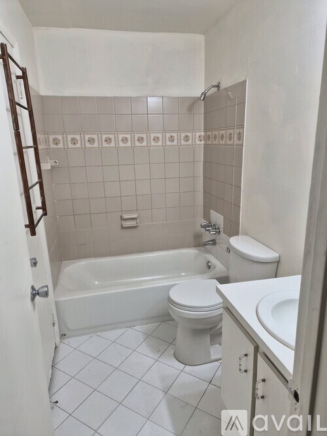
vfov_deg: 73.9
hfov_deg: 58.9
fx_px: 290
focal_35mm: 23
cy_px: 218
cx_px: 164
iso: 100
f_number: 1.8
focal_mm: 5.4
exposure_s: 1/120
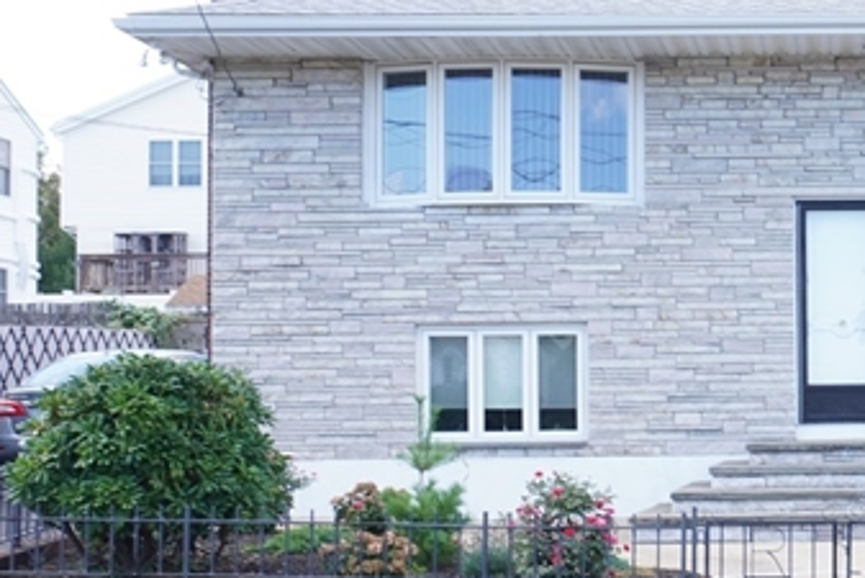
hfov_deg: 25.9
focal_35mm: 73
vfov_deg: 18.7
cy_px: 363
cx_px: 921
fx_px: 1755
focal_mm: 16
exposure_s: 1/80
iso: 100
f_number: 6.3
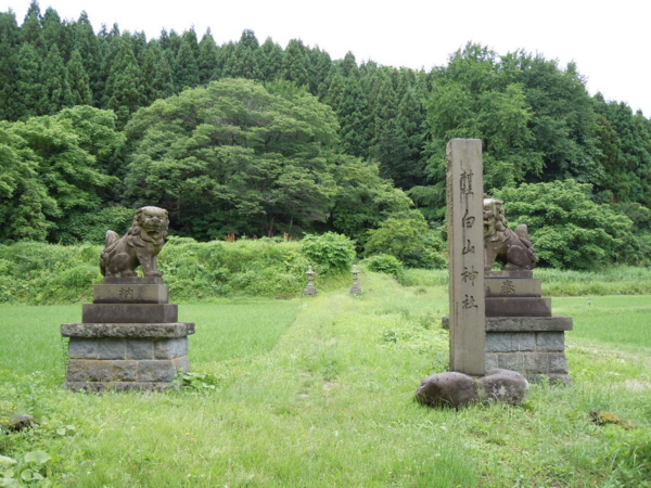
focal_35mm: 39
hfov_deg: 47.9
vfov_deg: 36.8
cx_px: 326
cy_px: 244
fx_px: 733
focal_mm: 7.1
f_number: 3.7
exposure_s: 1/160
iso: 100
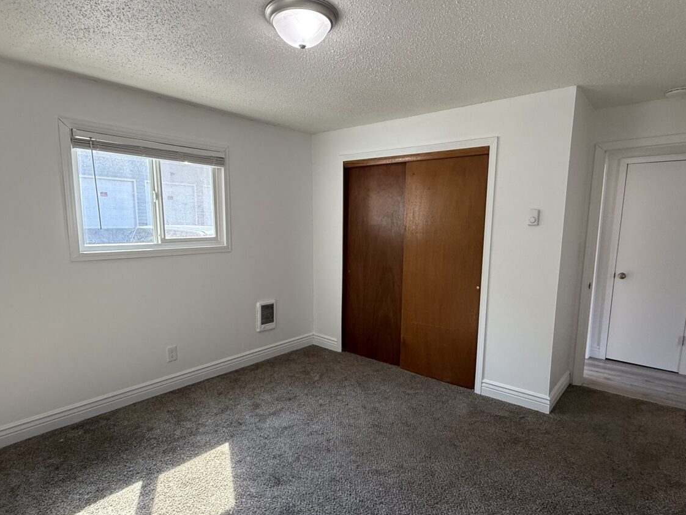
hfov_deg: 81.7
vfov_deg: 65.9
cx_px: 352
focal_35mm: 20
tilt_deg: -8.4
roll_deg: -0.5
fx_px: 396
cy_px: 279
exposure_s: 1/120
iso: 160
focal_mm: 2.22
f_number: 2.2
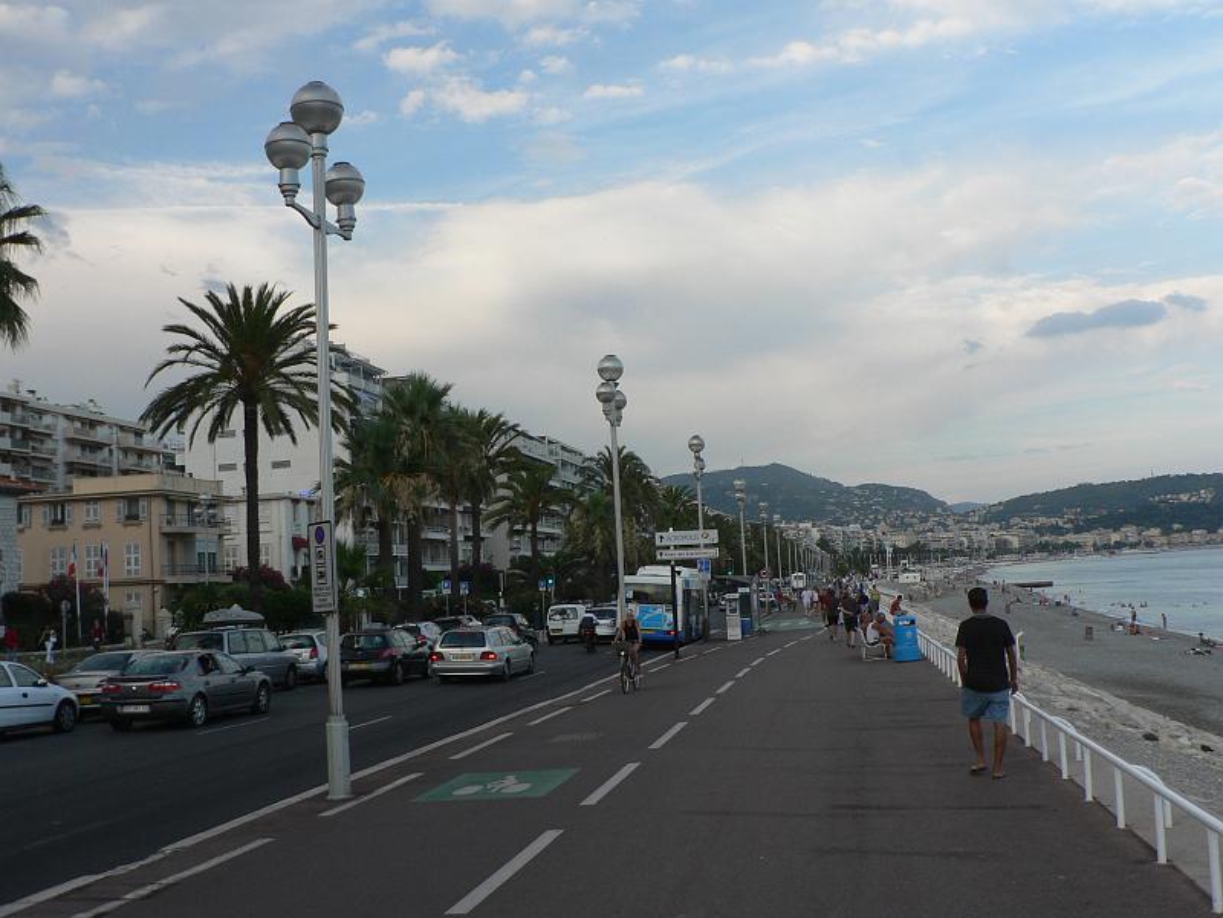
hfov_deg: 51.4
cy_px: 459
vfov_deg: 39.7
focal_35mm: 36
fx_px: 1272
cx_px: 612
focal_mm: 6
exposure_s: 1/320
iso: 80
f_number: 4
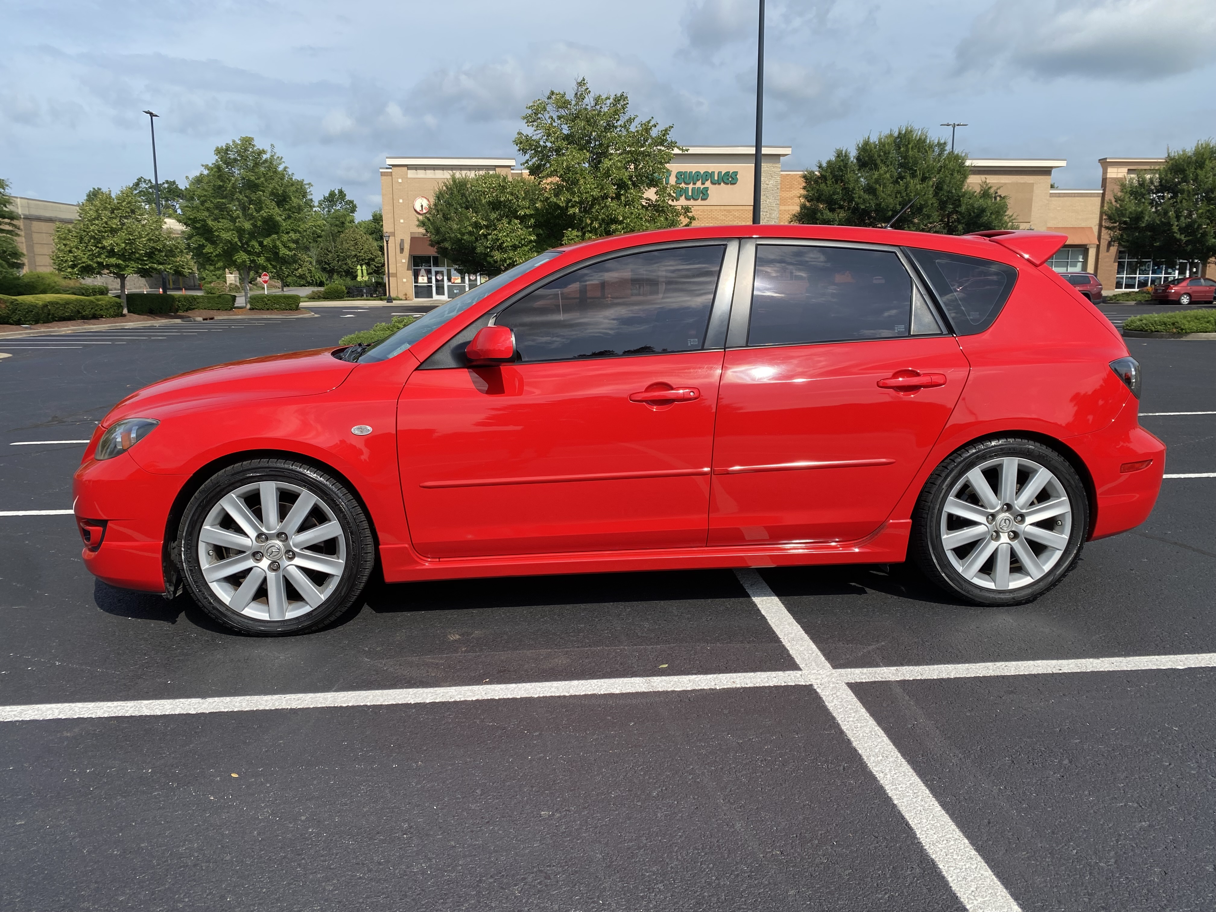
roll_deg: -0.4
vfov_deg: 53.1
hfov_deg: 67.3
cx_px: 608
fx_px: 913
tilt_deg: -11.6
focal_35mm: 26
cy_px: 456
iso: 32
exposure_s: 1/2755
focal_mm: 4.25
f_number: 1.8
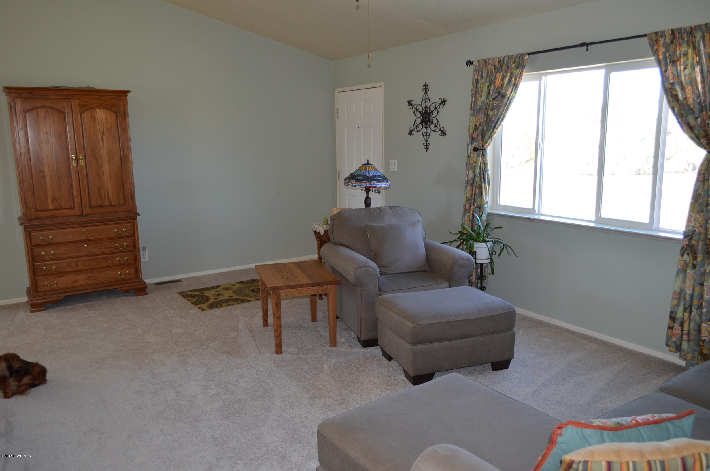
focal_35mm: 27
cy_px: 236
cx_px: 355
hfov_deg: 67.5
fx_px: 531
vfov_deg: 47.7
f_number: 3.5
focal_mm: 18
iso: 400
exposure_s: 1/100
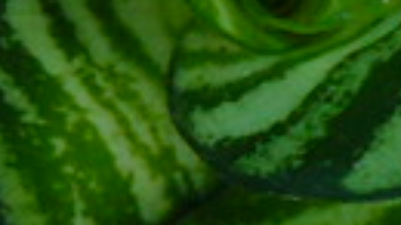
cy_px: -12
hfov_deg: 5.8
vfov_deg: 3.3
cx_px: 293
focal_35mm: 369
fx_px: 3922
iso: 200
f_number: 2.8
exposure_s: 1/25
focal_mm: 7.7
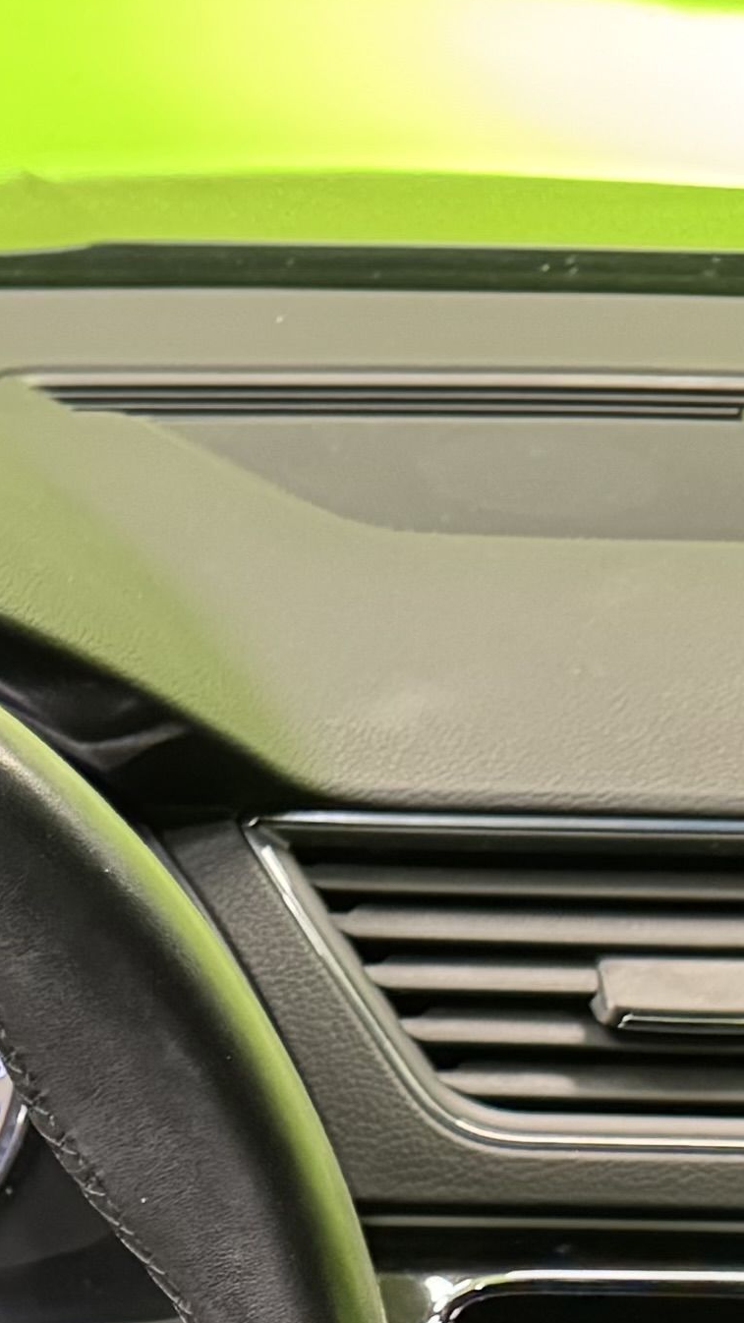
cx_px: -656
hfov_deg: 10.2
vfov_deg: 17.1
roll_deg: -1.1
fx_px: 3893
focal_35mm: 111
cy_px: 2067
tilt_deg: -36.0
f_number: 1.78
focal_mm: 6.76
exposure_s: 1/33
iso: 800
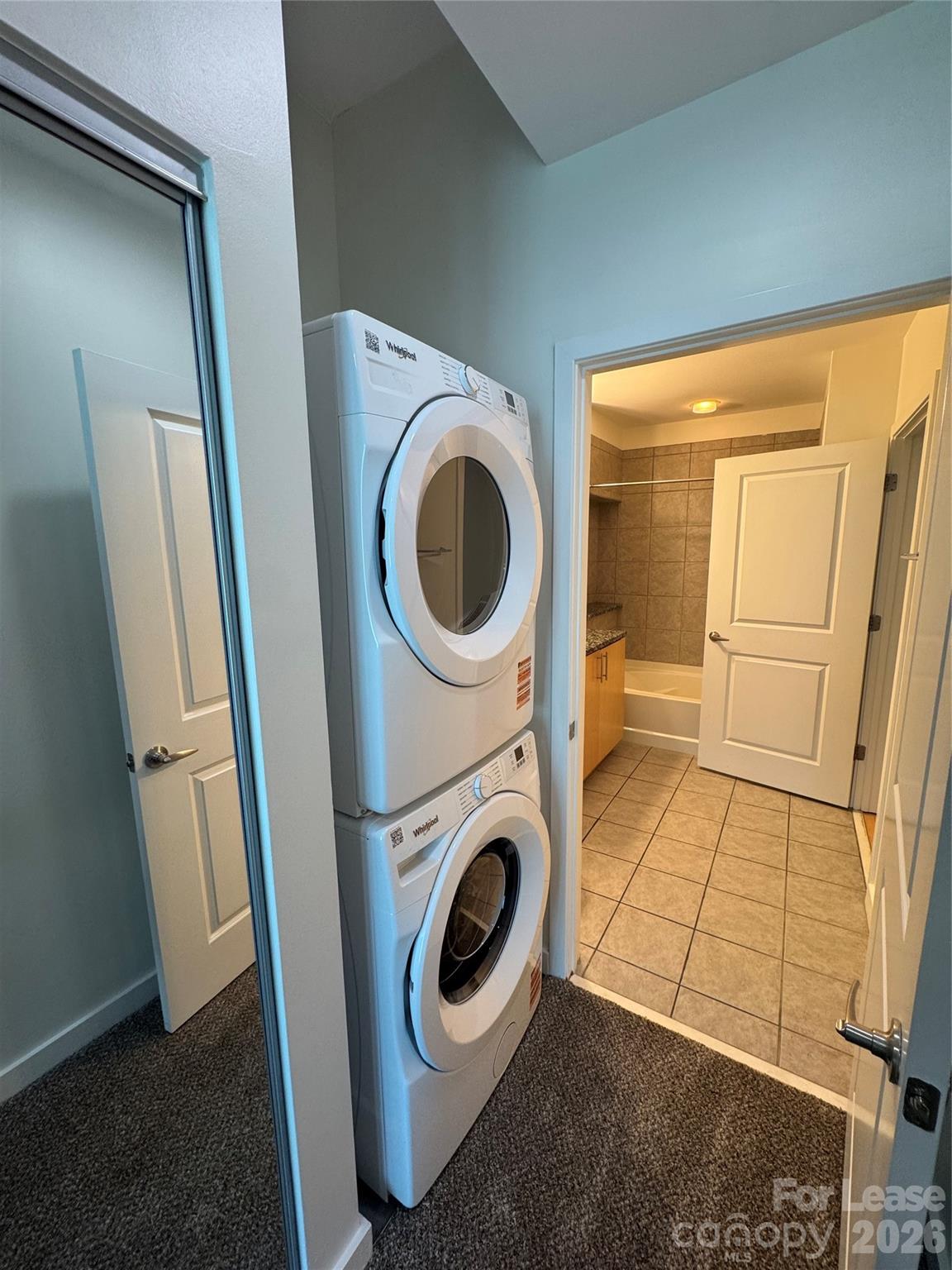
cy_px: 635
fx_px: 513
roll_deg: +1.0
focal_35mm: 14
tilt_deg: -10.5
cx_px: 476
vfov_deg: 102.1
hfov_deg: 85.7
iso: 160
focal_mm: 2.22
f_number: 2.2
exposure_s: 1/120
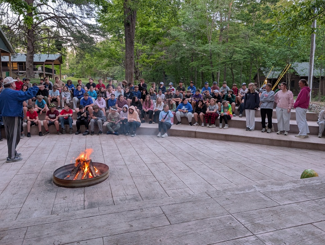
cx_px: 163
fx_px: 245
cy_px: 113
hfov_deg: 67.2
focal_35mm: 26
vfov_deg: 53.1
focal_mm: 6.9
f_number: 1.68
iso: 184
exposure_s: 1/66.4
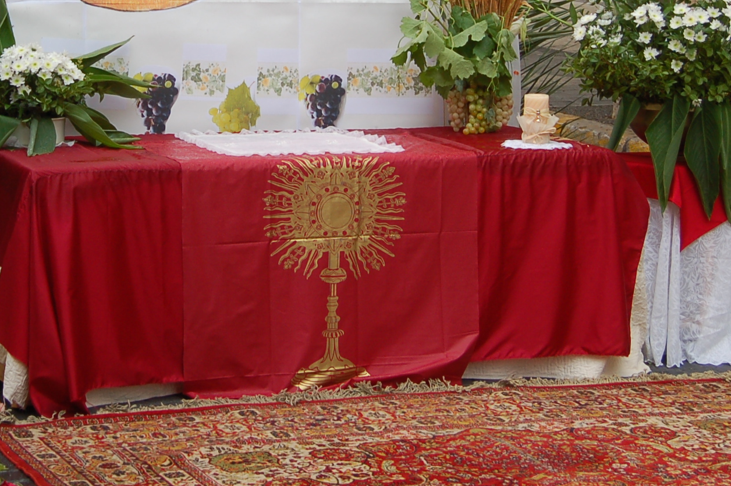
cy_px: -23
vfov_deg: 11.7
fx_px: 2333
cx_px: 227
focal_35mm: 115
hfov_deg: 17.7
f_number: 5.6
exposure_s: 1/125
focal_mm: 32
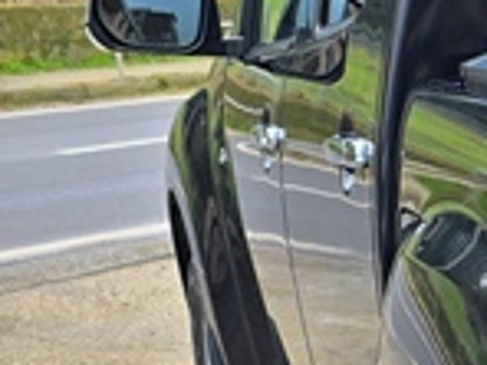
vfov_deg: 9.1
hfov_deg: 10.5
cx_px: 1221
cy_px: 543
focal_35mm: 159
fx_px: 2237
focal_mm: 6.3
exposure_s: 1/180
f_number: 1.7
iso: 12
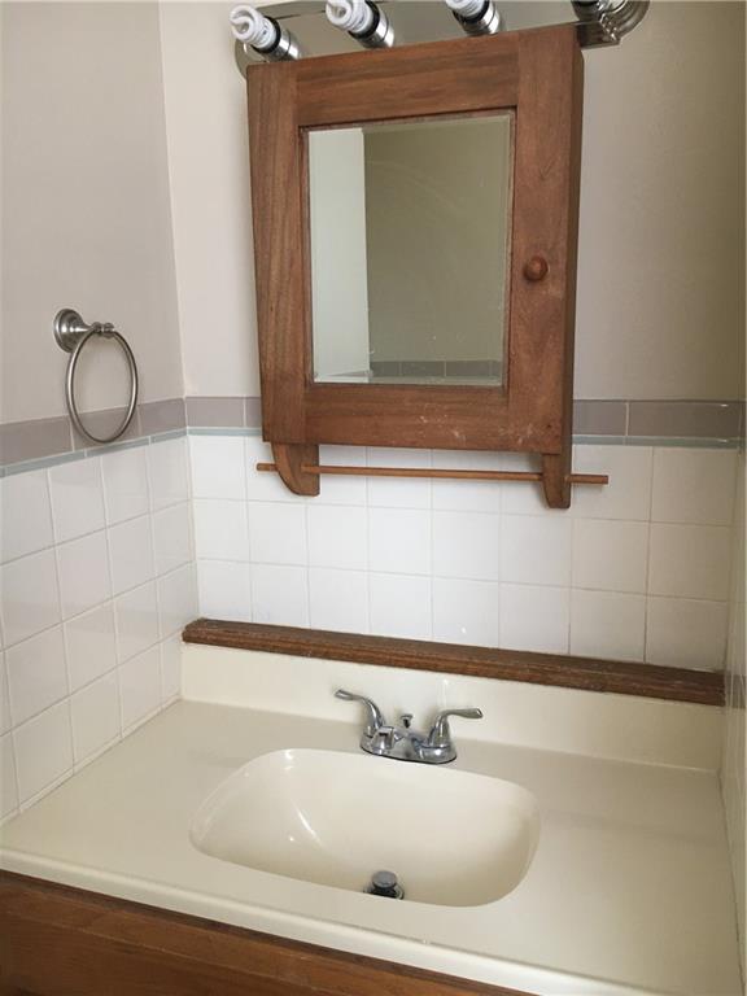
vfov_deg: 61.7
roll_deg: +1.4
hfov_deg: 48.2
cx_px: 374
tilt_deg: -11.1
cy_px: 498
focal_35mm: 29
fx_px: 834
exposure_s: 1/30
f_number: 2.2
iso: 80
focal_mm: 4.15
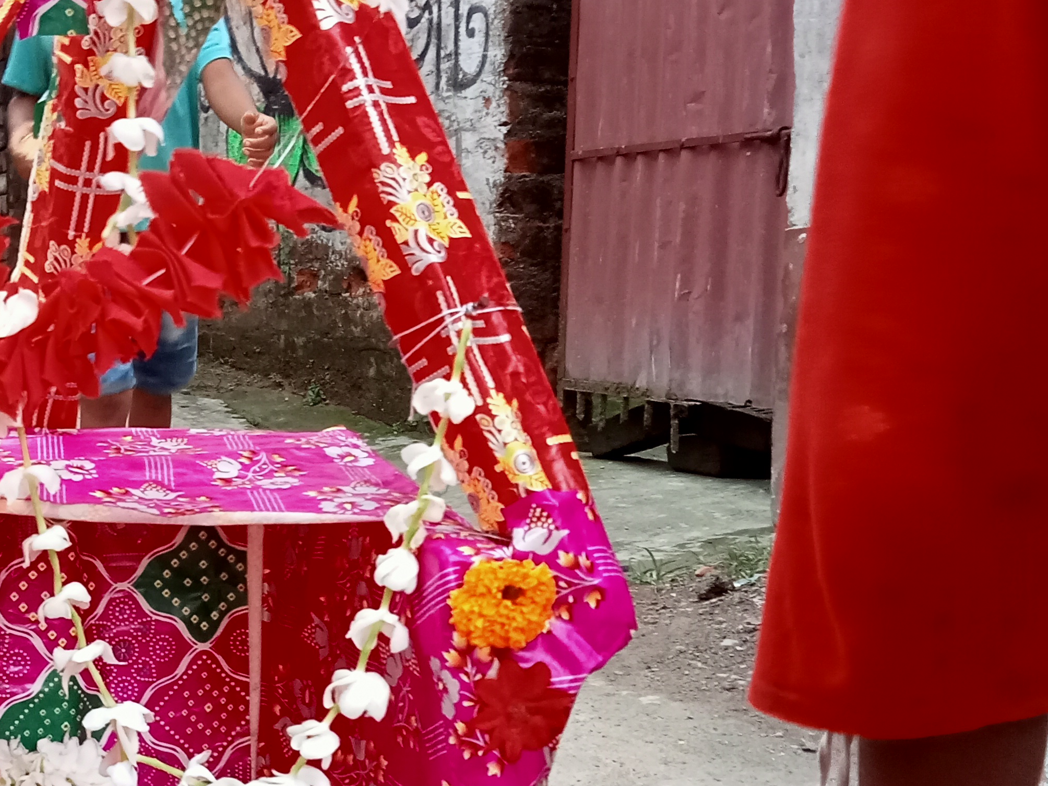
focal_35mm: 58
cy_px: 512
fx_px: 1756
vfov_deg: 25.1
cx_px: 104
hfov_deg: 31.7
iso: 425
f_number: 2.2
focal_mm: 3.46
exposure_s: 1/33.3
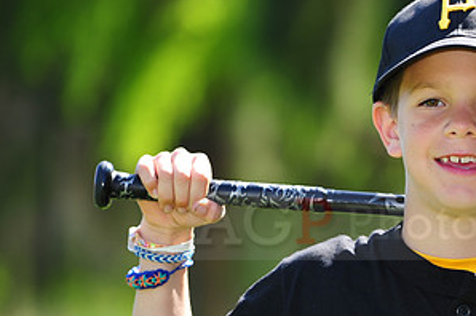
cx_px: 455
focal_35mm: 321
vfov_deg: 4.3
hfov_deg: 6.4
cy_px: 212
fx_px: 4240
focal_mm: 165
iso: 200
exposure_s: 1/400
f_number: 4.5
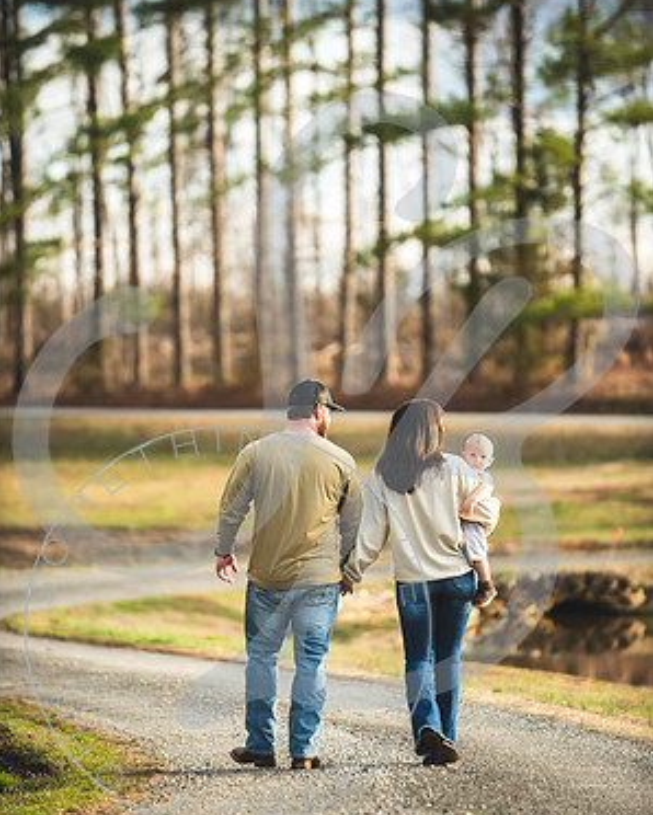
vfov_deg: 8.5
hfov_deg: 6.8
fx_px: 5479
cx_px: 326
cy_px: 462
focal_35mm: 227
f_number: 2.8
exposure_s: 1/400
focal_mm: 200
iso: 100
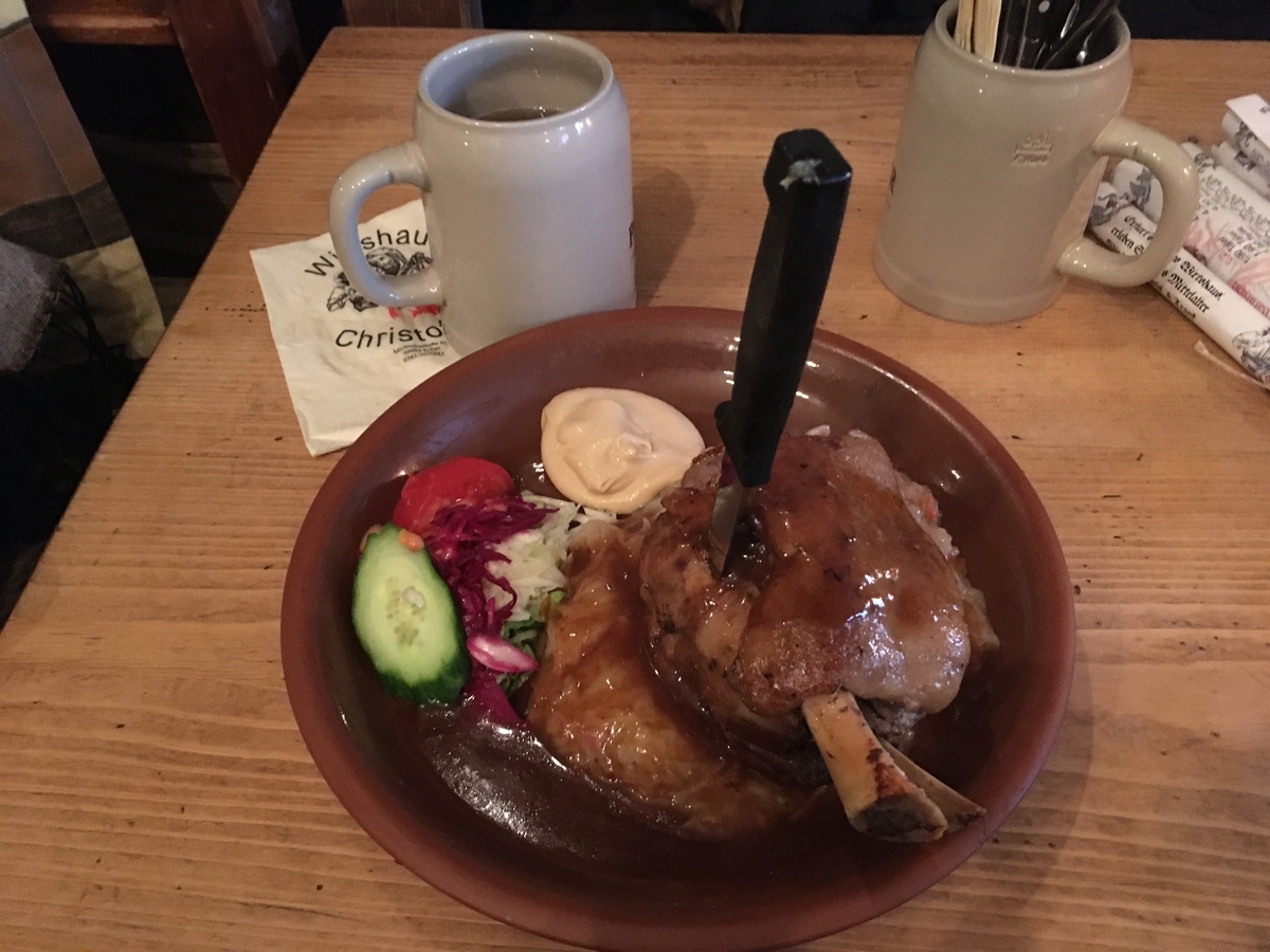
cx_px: 635
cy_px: 476
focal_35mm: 29
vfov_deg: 48.2
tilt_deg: -48.1
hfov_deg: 61.7
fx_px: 1064
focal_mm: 4.15
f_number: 2.2
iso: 640
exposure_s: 1/17
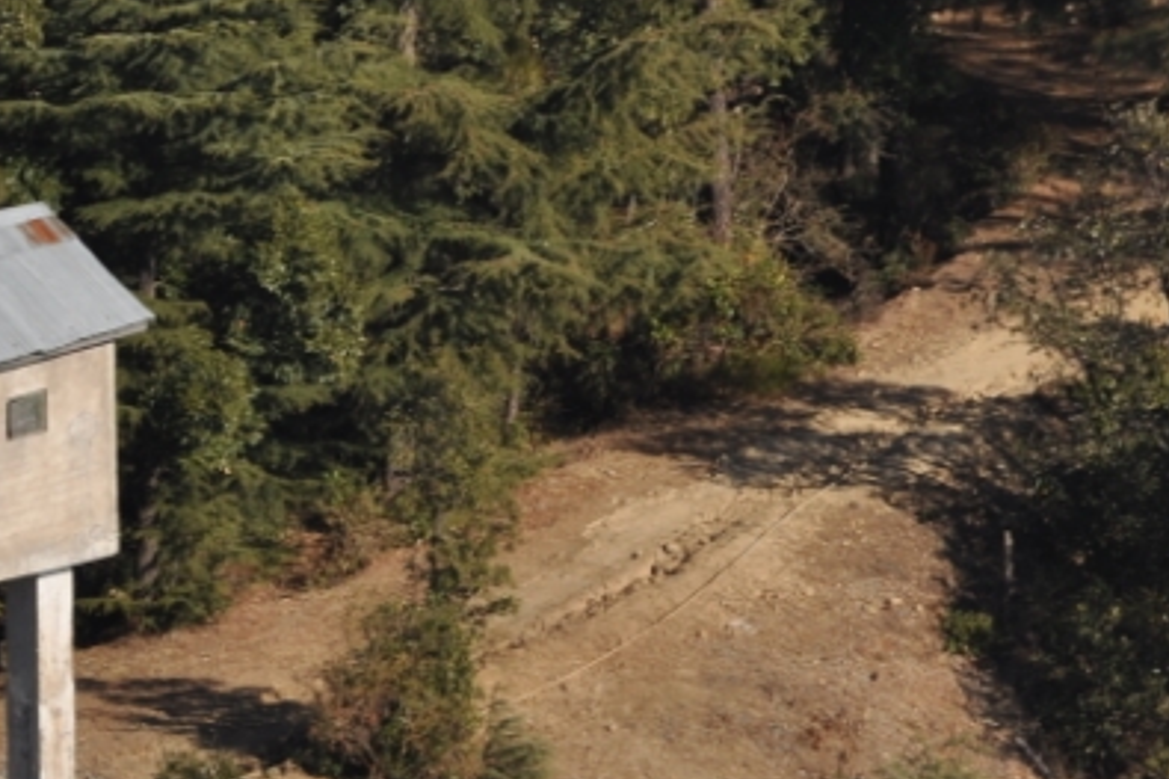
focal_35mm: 563
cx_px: -163
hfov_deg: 3.7
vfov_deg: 2.4
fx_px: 18283
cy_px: 533
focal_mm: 145
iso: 200
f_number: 4.8
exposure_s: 1/1600
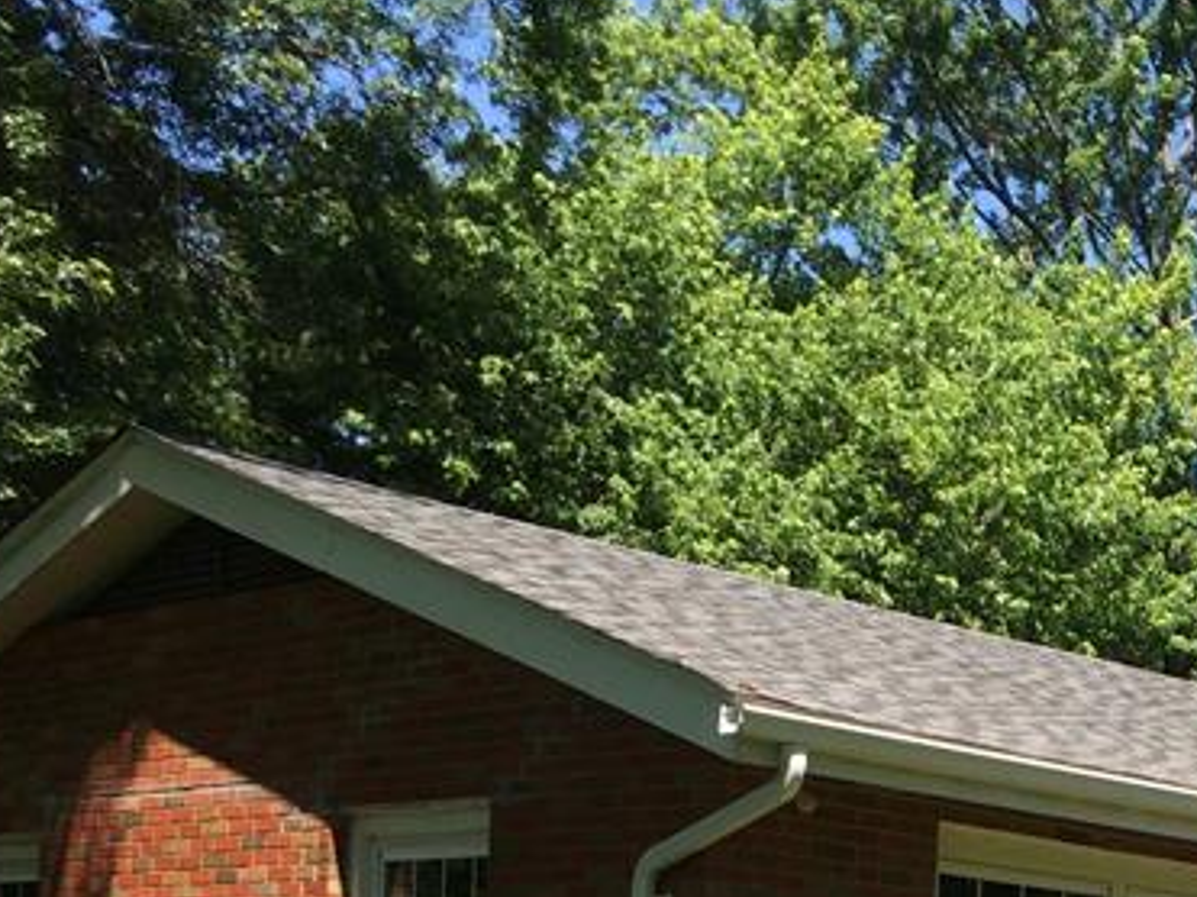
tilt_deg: +1.0
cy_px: 1194
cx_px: 1604
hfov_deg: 21.7
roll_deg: -1.4
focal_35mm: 80
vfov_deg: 17.2
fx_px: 2765
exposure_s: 1/1026
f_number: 2.2
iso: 32
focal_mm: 4.15
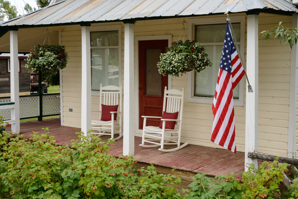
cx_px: 149
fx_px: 414
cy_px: 100
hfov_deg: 39.6
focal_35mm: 50
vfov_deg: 27.0
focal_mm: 50
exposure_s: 1/320
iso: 400
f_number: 8
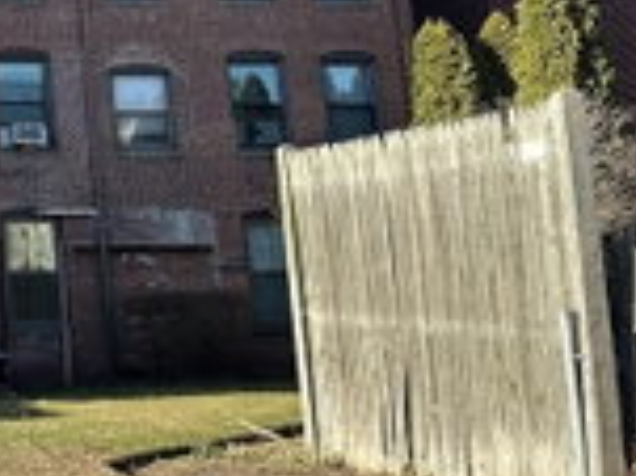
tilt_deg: +12.9
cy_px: 17
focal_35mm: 68
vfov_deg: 21.0
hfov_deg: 24.3
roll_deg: +1.2
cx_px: -230
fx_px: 1248
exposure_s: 1/1040
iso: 80
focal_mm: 6.86
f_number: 1.78
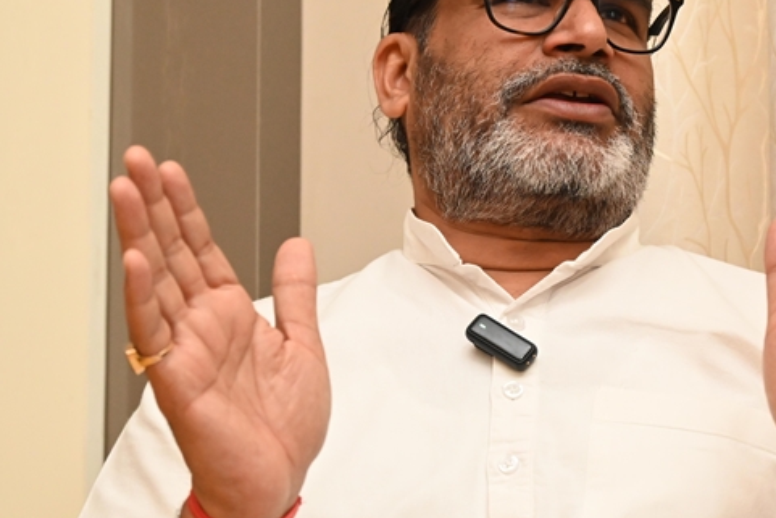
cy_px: 267
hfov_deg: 18.2
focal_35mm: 112
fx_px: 2415
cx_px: 525
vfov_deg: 12.2
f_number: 6
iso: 6400
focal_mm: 71
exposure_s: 1/160
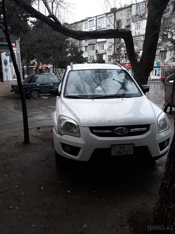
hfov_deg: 51.4
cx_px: 88
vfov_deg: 65.3
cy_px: 117
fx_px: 182
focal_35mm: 27
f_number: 1.7
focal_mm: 3.71
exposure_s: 1/50
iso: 50
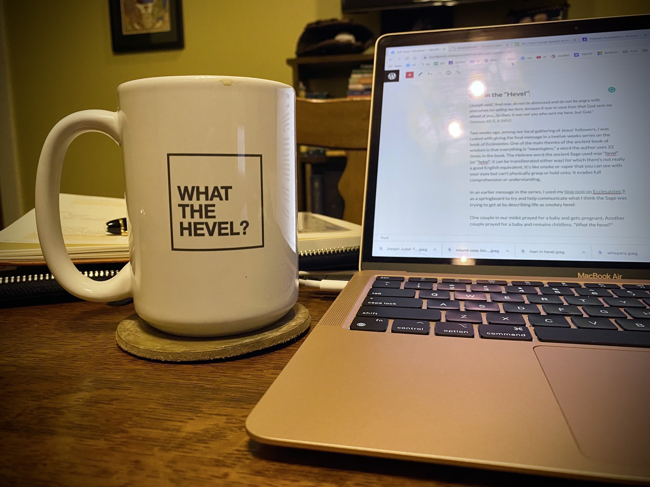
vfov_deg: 53.1
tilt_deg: -7.6
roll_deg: +1.0
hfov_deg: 67.3
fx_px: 488
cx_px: 325
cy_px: 244
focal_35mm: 26
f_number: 1.8
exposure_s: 1/60
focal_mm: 4.25
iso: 320
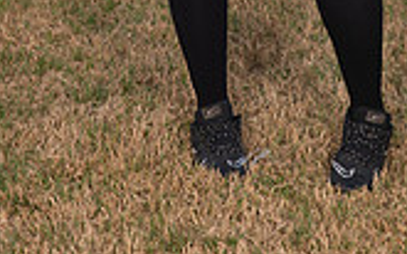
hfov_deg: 11.6
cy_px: -289
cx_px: 205
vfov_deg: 6.9
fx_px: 2007
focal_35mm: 181
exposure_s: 1/320
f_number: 6.3
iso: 320
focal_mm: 65
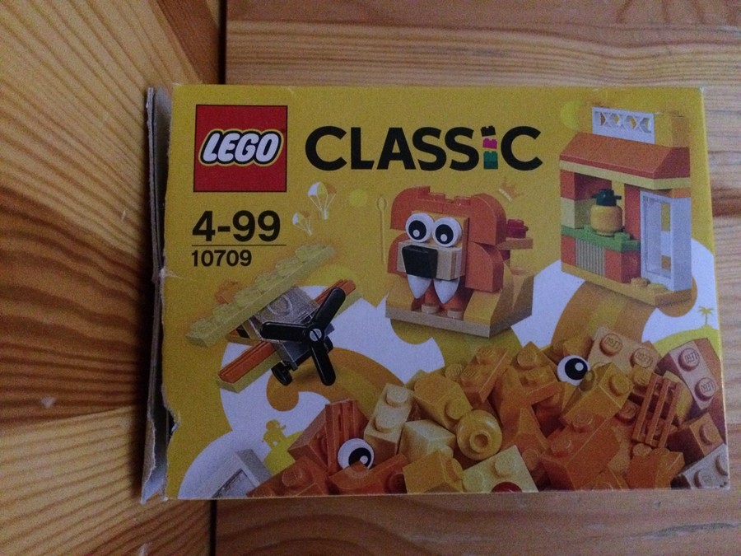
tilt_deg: -81.7
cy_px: 278
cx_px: 370
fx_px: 621
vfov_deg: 48.2
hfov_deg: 61.7
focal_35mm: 29
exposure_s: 1/17
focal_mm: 4.15
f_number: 2.2
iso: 1000
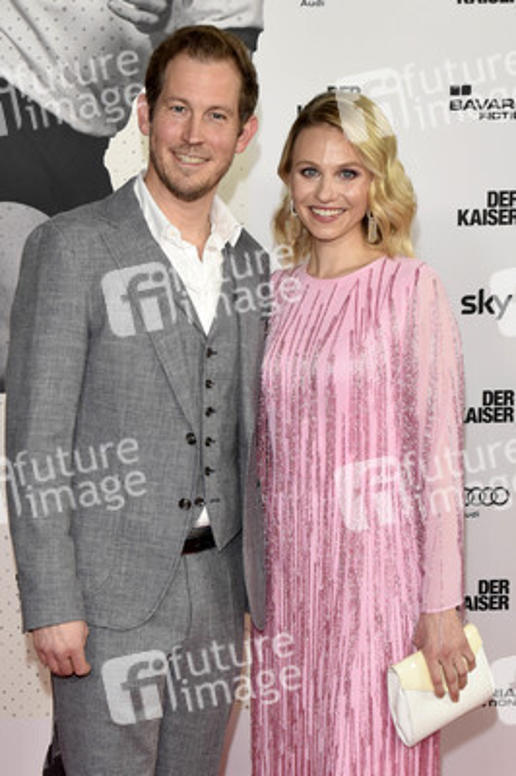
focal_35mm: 48
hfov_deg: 28.0
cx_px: 258
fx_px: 1034
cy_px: 388
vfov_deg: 41.1
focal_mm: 48
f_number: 9
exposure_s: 1/200
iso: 2000
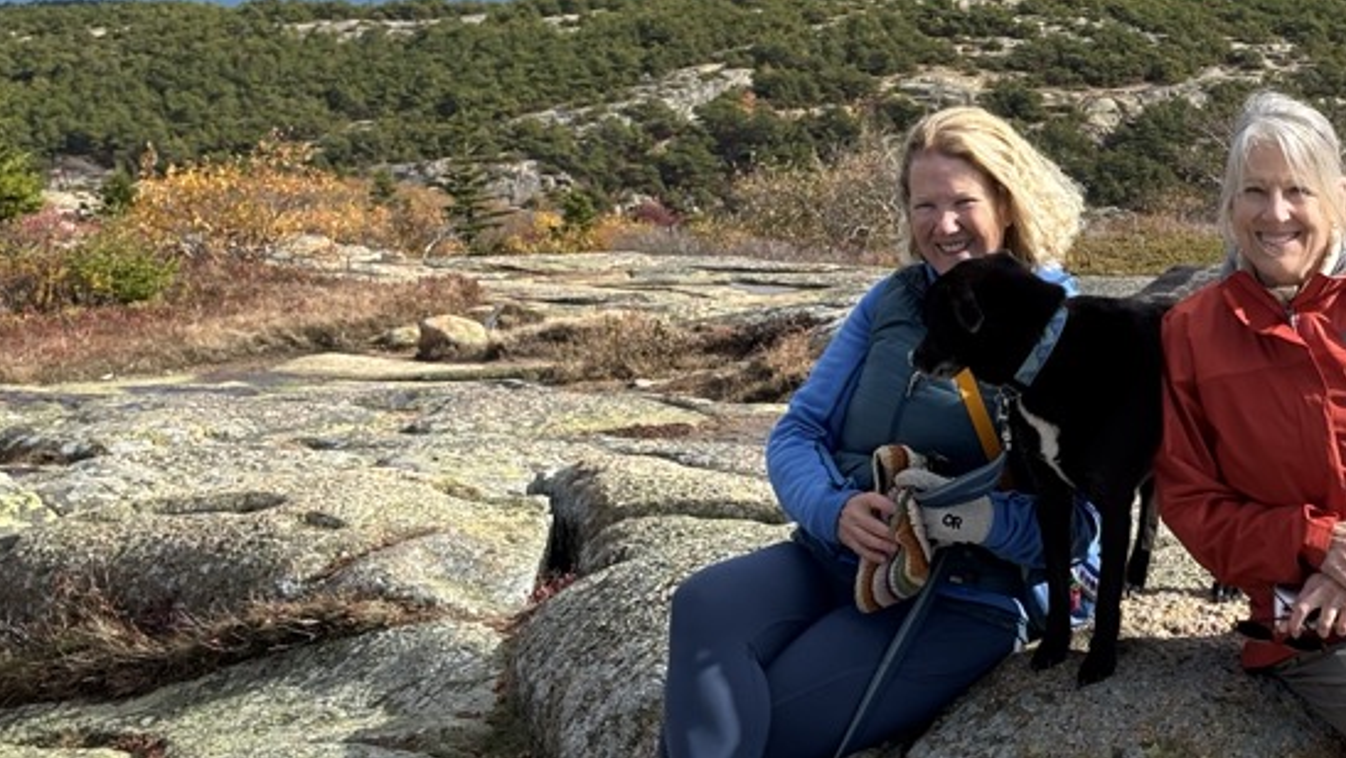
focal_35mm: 106
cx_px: 1164
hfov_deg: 19.9
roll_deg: +1.2
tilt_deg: -12.6
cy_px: 327
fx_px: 3784
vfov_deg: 11.4
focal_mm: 5.96
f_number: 1.6
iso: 40
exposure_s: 1/2024
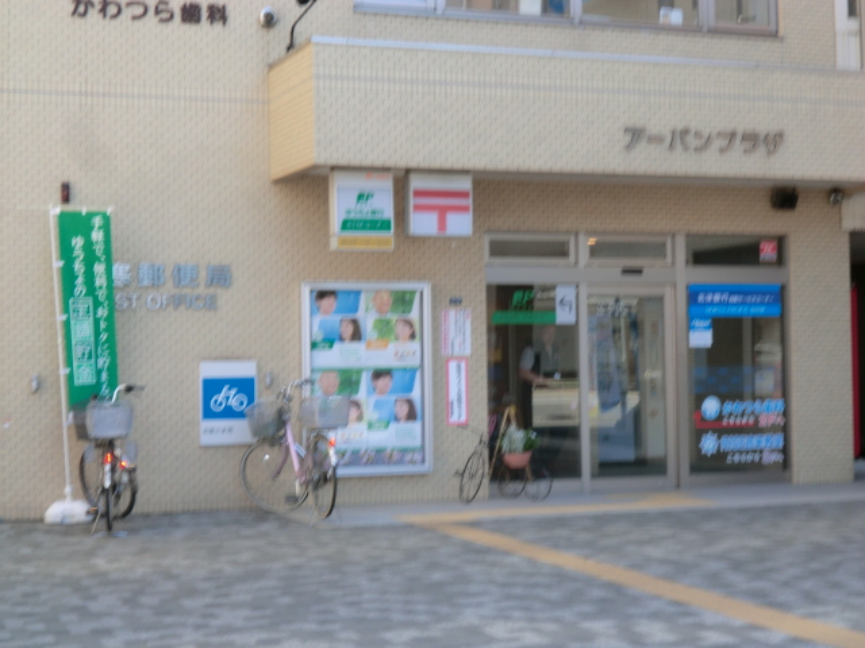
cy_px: 324
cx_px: 432
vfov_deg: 22.6
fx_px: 1624
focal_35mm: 65
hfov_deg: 29.8
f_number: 5.3
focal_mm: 11.7
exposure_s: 1/60
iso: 64
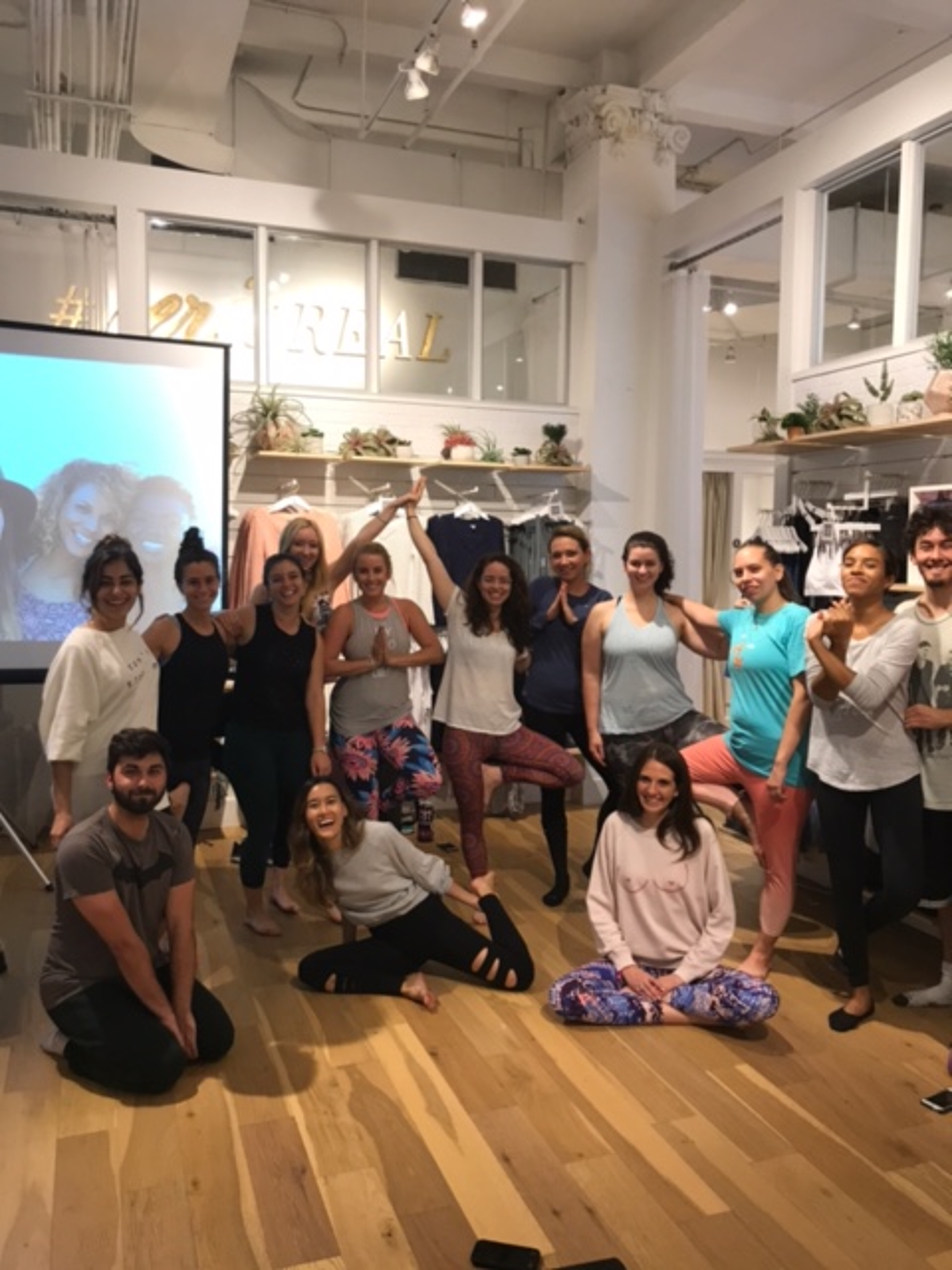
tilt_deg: -3.3
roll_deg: -0.6
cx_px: 476
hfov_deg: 49.7
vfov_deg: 63.4
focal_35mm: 28
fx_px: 1027
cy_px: 635
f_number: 1.8
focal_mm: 3.99
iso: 25
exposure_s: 1/30
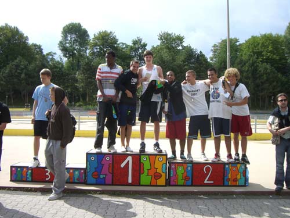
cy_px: 109
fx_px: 318
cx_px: 145
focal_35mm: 38
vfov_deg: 37.7
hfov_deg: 49.0
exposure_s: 1/400
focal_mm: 6.2
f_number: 4.3
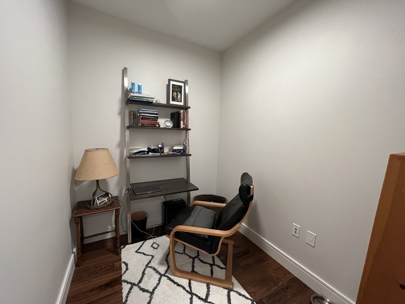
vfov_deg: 89.9
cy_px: 152
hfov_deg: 106.2
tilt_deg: -6.7
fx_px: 152
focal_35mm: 13
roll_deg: -2.5
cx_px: 202
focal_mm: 1.57
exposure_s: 1/60
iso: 200
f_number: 1.8
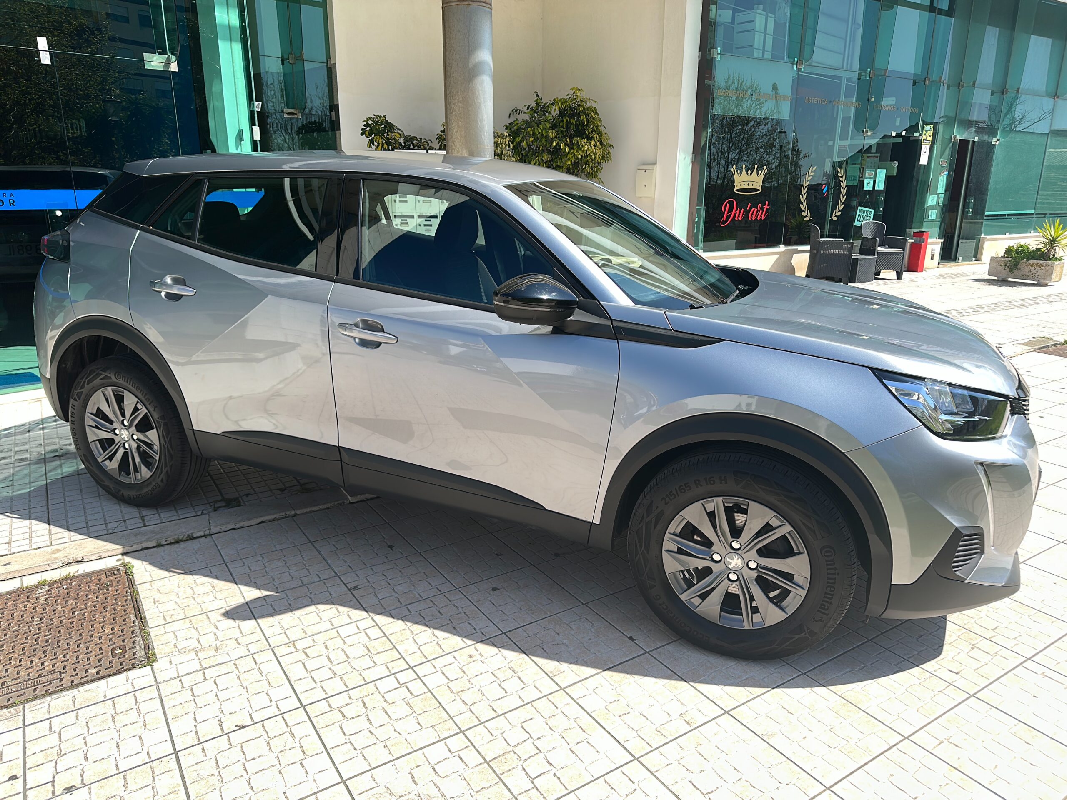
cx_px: 534
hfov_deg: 71.6
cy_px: 400
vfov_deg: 56.8
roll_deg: -0.3
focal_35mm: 24
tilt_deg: -15.8
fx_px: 740
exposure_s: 1/2538
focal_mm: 6.86
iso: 57
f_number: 1.78
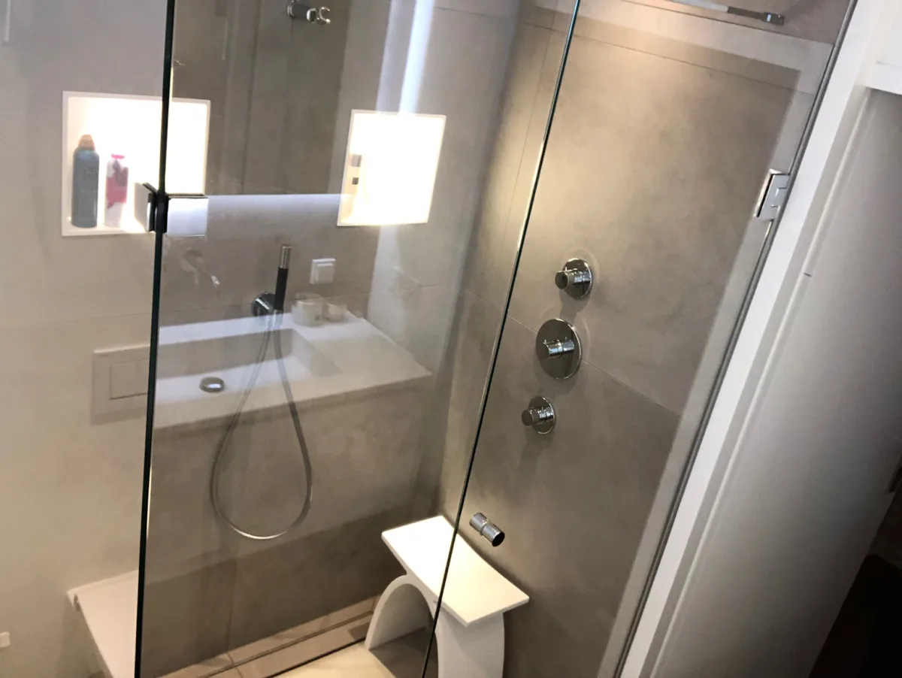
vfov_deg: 44.2
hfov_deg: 56.8
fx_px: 835
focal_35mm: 32
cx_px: 451
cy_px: 339
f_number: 2.2
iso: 250
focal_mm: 2.87
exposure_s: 1/50
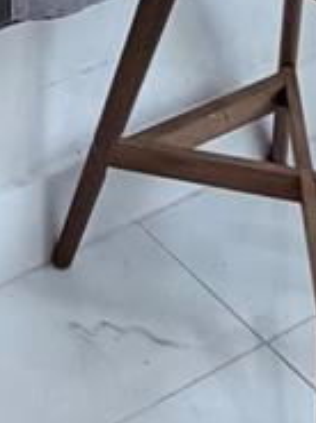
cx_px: -220
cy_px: -471
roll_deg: +1.8
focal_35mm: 91
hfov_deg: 14.6
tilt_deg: -6.7
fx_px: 1111
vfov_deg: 15.9
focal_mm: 2.22
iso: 160
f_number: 2.2
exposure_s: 1/120
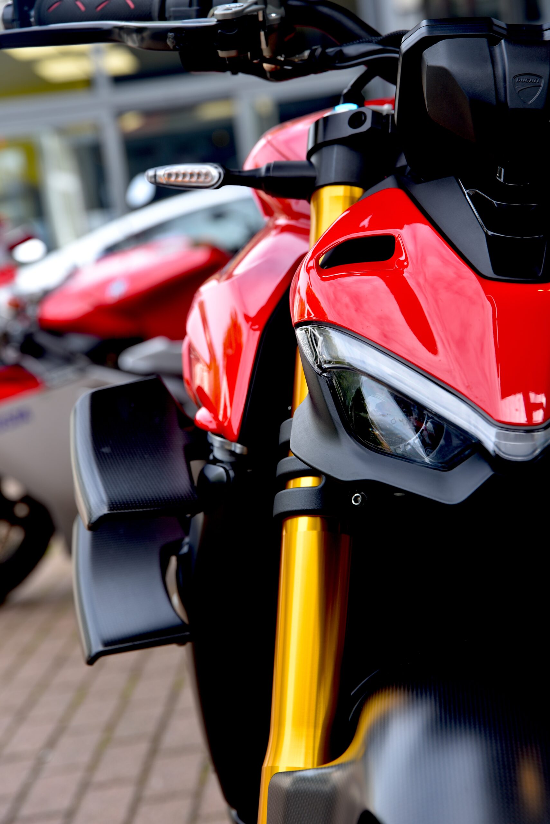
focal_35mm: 70
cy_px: 412
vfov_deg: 28.8
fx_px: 1603
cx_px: 275
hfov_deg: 19.5
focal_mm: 70
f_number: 5
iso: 100
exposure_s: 1/100
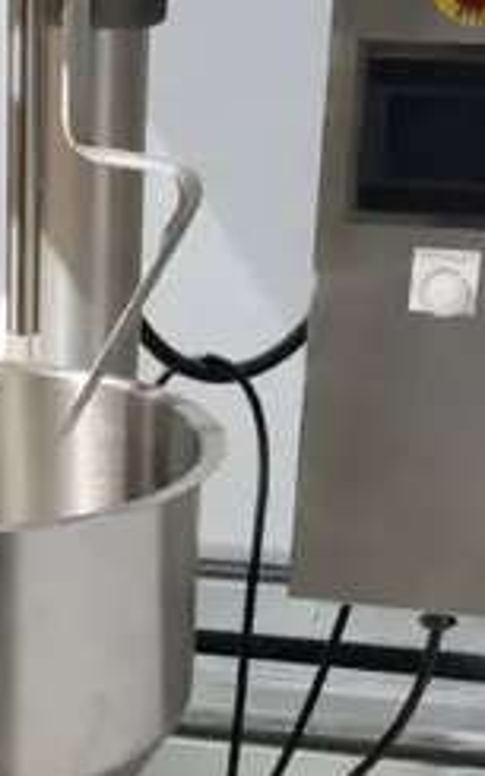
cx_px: 160
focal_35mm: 78
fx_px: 1651
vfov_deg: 26.5
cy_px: 402
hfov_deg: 16.7
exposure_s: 1/40
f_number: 1.8
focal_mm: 6.7
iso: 500
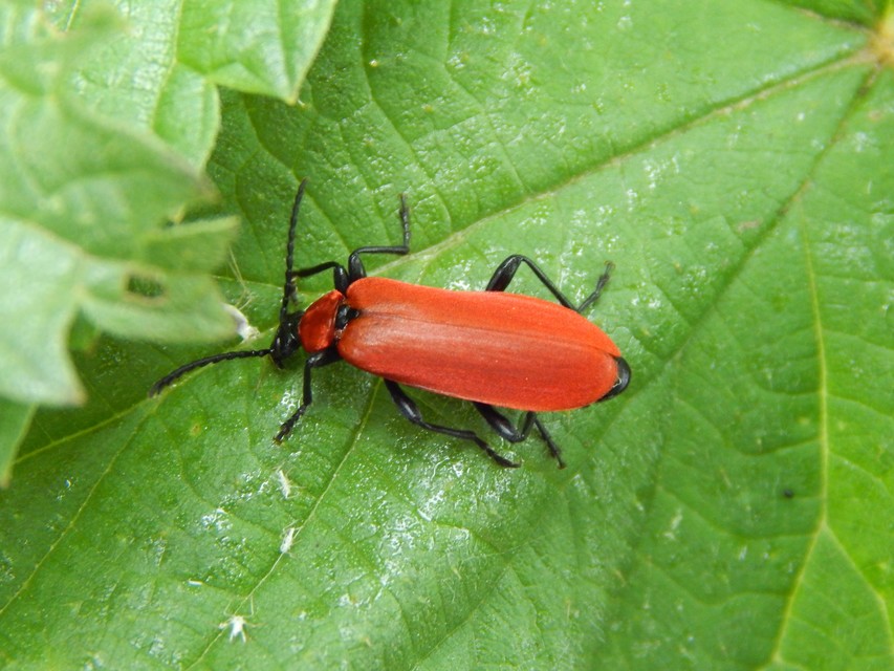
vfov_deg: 10.5
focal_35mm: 141
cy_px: 336
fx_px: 3642
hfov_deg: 14.0
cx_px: 447
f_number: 4.9
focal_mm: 25.3
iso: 400
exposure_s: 1/100
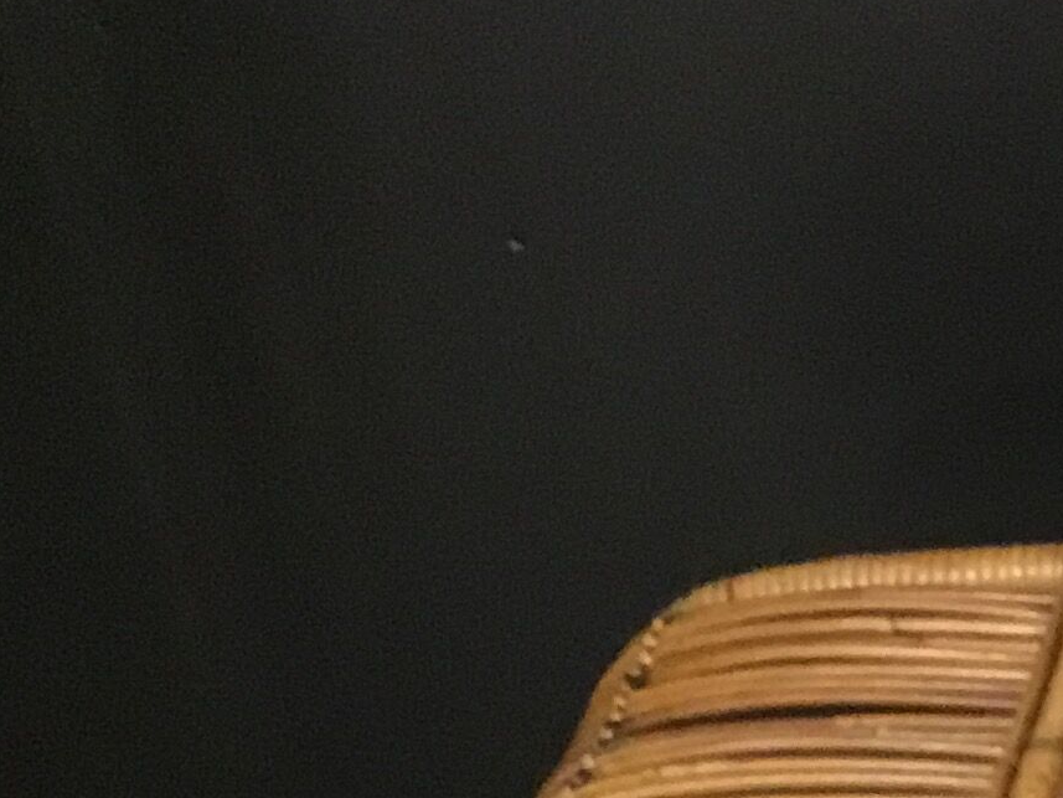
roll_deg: +3.7
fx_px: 3624
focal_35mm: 118
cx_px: 1802
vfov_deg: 12.1
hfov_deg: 14.9
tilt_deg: -32.8
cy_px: 1145
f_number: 2.4
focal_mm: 3.3
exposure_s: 1/17
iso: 200
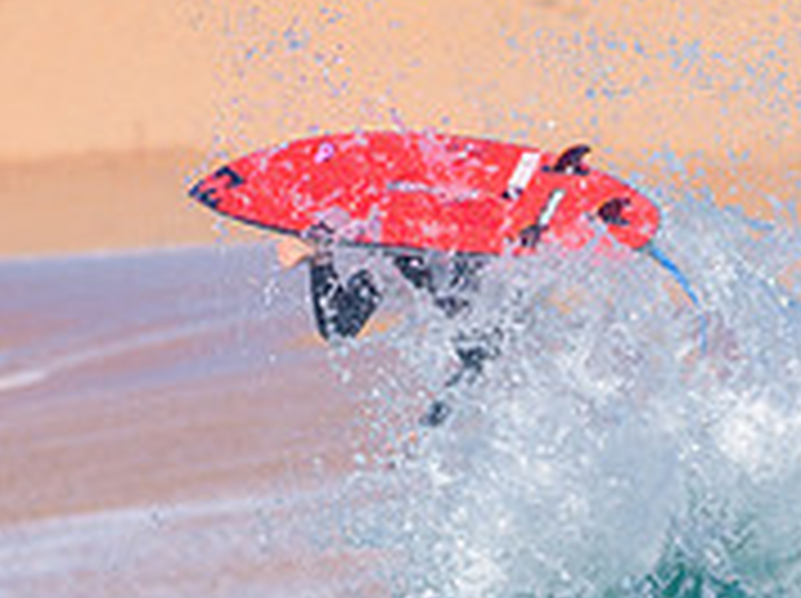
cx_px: 717
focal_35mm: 1921
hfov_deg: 1.0
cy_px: 508
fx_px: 44391
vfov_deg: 0.8
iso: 180
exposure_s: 1/2000
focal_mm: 500
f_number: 5.6
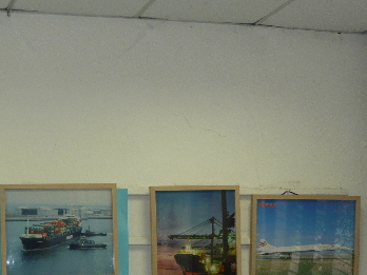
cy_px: 229
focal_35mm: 79
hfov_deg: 24.4
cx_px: 80
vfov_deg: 18.5
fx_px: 838
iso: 100
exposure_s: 1/40
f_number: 3.4
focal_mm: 7
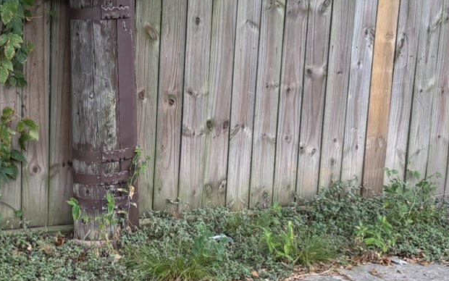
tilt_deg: -8.8
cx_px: 143
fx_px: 1114
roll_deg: -0.1
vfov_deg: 14.4
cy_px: 133
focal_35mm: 91
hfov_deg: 22.7
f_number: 1.6
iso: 50
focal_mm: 5.96
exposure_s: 1/287
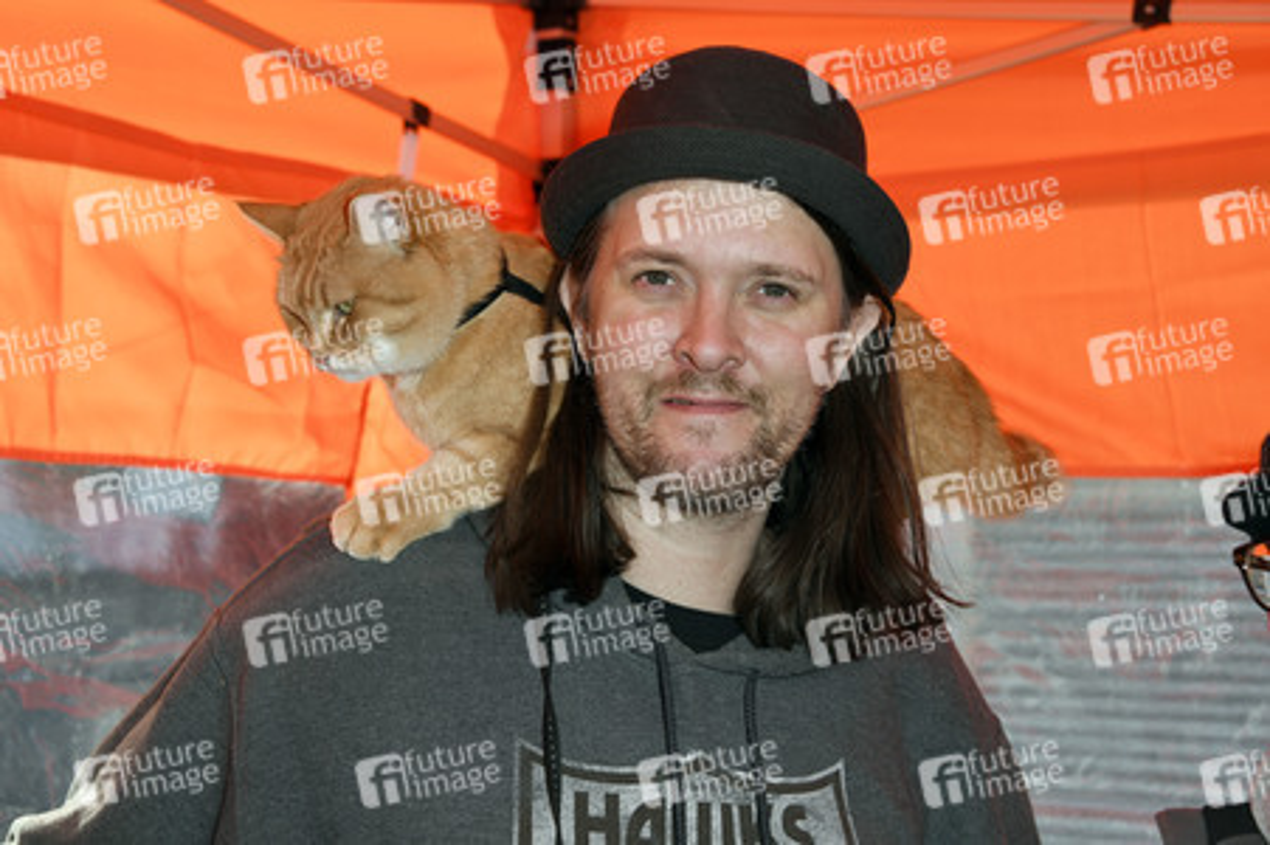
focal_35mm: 78
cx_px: 635
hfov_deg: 26.0
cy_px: 422
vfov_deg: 17.5
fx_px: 2750
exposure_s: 1/160
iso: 160
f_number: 8
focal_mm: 78
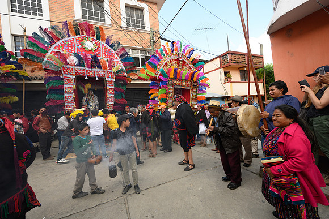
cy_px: 110
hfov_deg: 104.2
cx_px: 164
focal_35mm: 14
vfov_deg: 81.2
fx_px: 128
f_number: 8
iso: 320
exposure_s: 1/125
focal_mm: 14
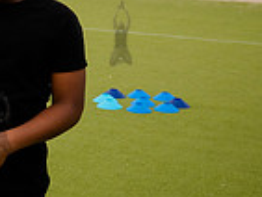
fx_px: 917
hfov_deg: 14.8
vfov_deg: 12.3
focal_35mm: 121
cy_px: 67
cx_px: -157
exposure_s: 1/640
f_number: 5
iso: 200
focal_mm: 26
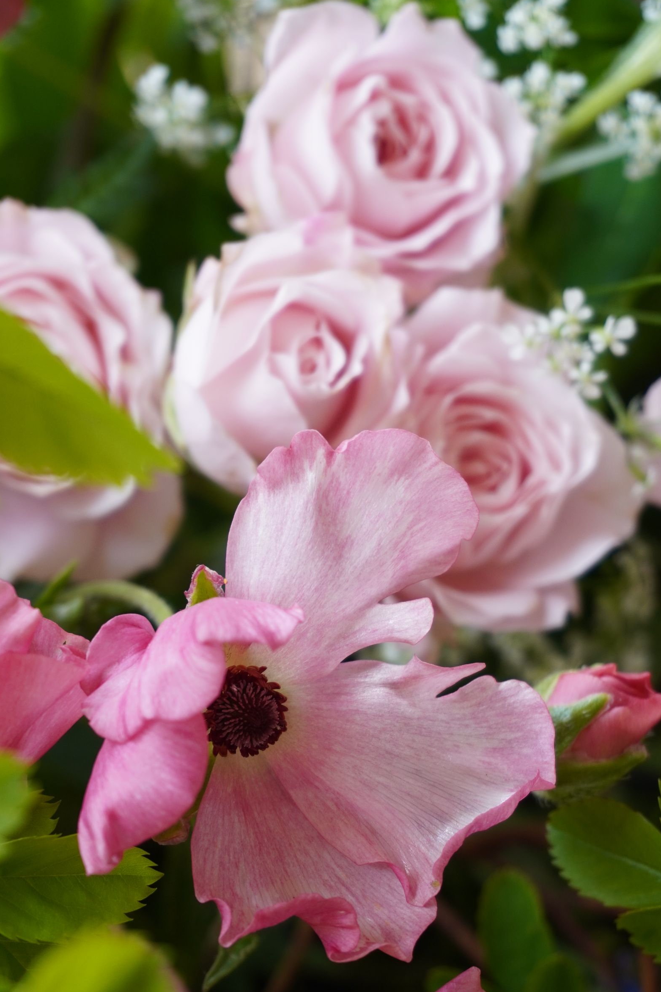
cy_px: 589
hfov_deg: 14.2
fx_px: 2643
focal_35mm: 96
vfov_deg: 21.2
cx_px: 375
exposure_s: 1/80
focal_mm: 50
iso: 320
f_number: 5.6
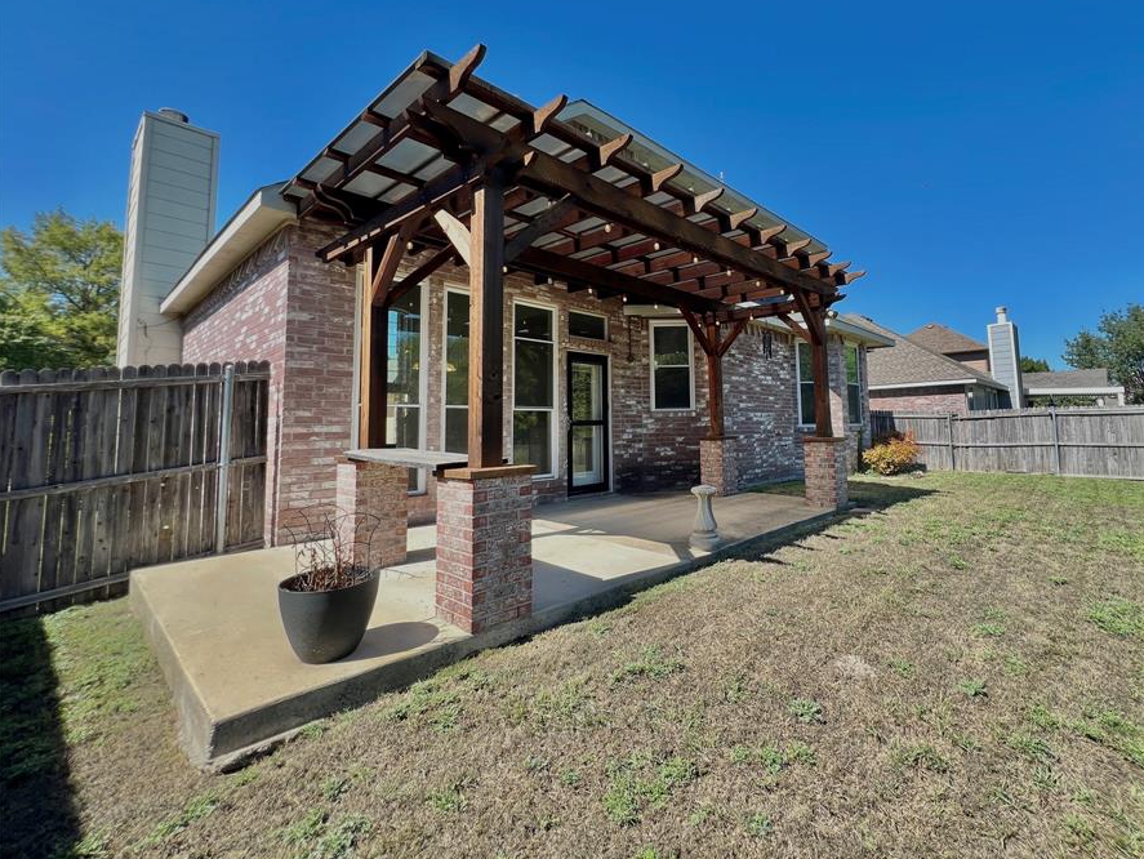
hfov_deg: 97.5
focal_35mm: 15
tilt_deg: +6.4
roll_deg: +2.2
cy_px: 375
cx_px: 654
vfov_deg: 81.4
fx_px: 496
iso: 32
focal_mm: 1.57
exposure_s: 1/404
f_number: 1.8
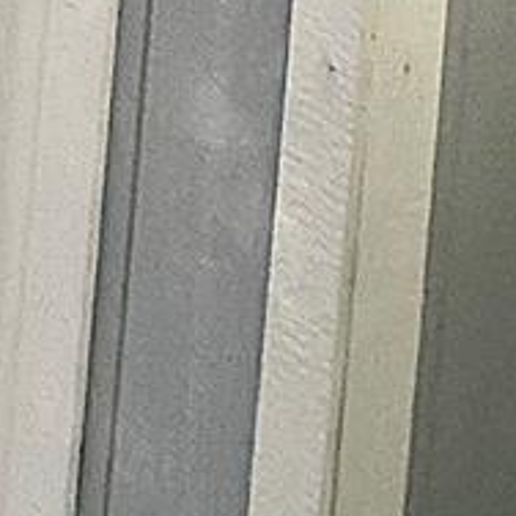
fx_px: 2951
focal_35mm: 175
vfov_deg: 9.1
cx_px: -261
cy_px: -670
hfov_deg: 9.7
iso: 320
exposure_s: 1/60
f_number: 2.4
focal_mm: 3.3
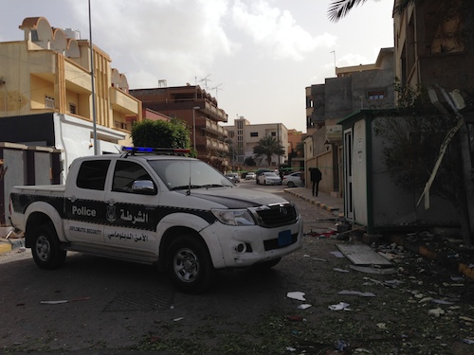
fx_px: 452
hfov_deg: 55.4
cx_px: 237
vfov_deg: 42.9
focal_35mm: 33
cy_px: 178
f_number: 2.4
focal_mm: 4.12
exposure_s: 1/2463
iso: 50
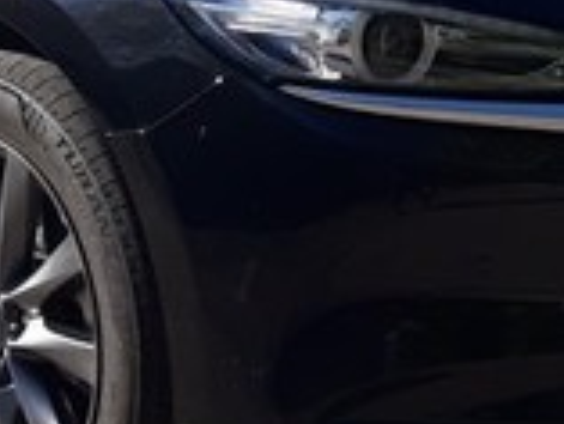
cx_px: 172
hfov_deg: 12.4
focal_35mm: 159
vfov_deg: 9.2
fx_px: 2593
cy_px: -65
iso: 40
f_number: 1.7
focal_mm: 3.93
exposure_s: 1/996
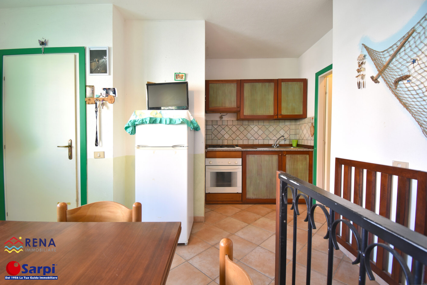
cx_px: 214
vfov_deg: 77.3
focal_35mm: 15
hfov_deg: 100.4
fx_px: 178
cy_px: 142
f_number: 4.5
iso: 100
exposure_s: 1/2.5
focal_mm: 10
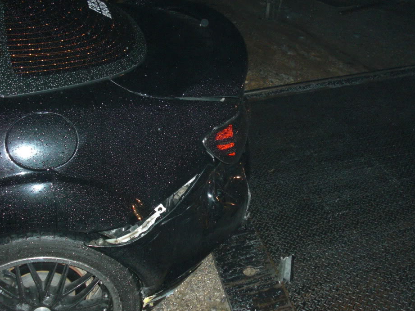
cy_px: 155
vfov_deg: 35.9
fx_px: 479
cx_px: 202
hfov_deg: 46.8
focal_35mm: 40
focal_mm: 6.3
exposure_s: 1/60
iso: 200
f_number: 2.8
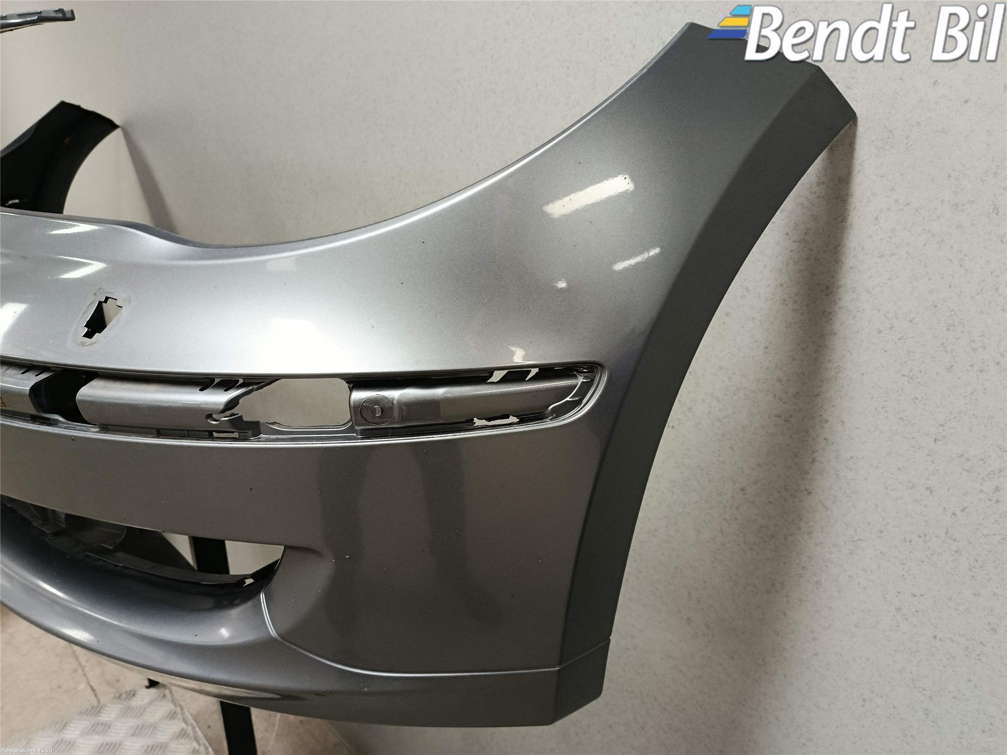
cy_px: 378
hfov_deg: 71.6
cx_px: 504
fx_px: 698
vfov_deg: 56.8
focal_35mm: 24
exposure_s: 1/25
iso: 1018
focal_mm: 5.24
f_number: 1.7
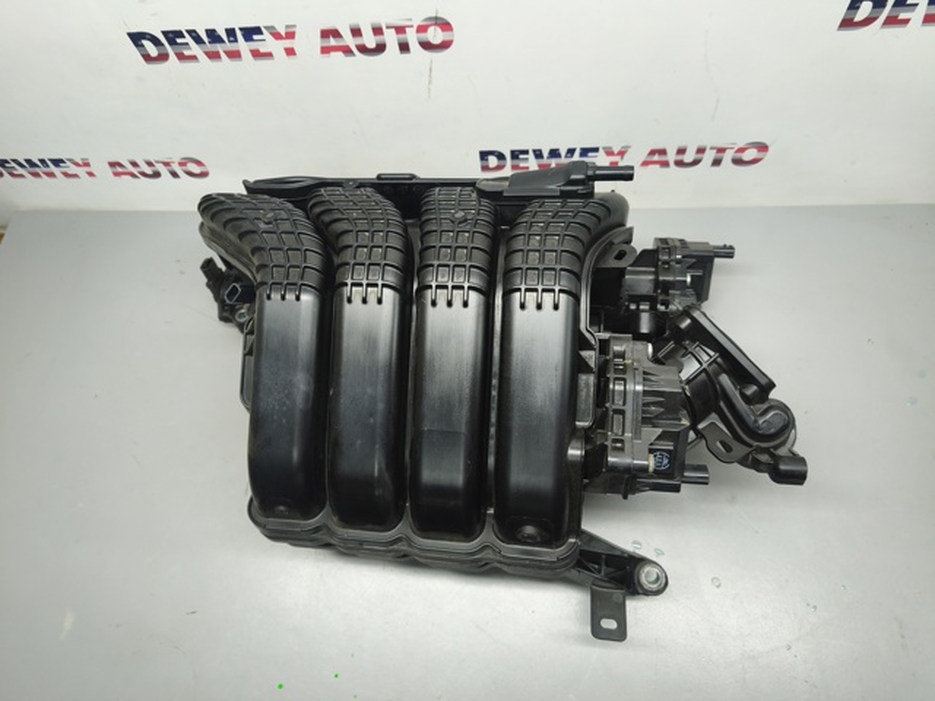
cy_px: 350
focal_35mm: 23
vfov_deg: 58.9
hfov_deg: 73.9
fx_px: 621
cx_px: 468
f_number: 1.7
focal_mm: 5.35
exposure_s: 1/50
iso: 200
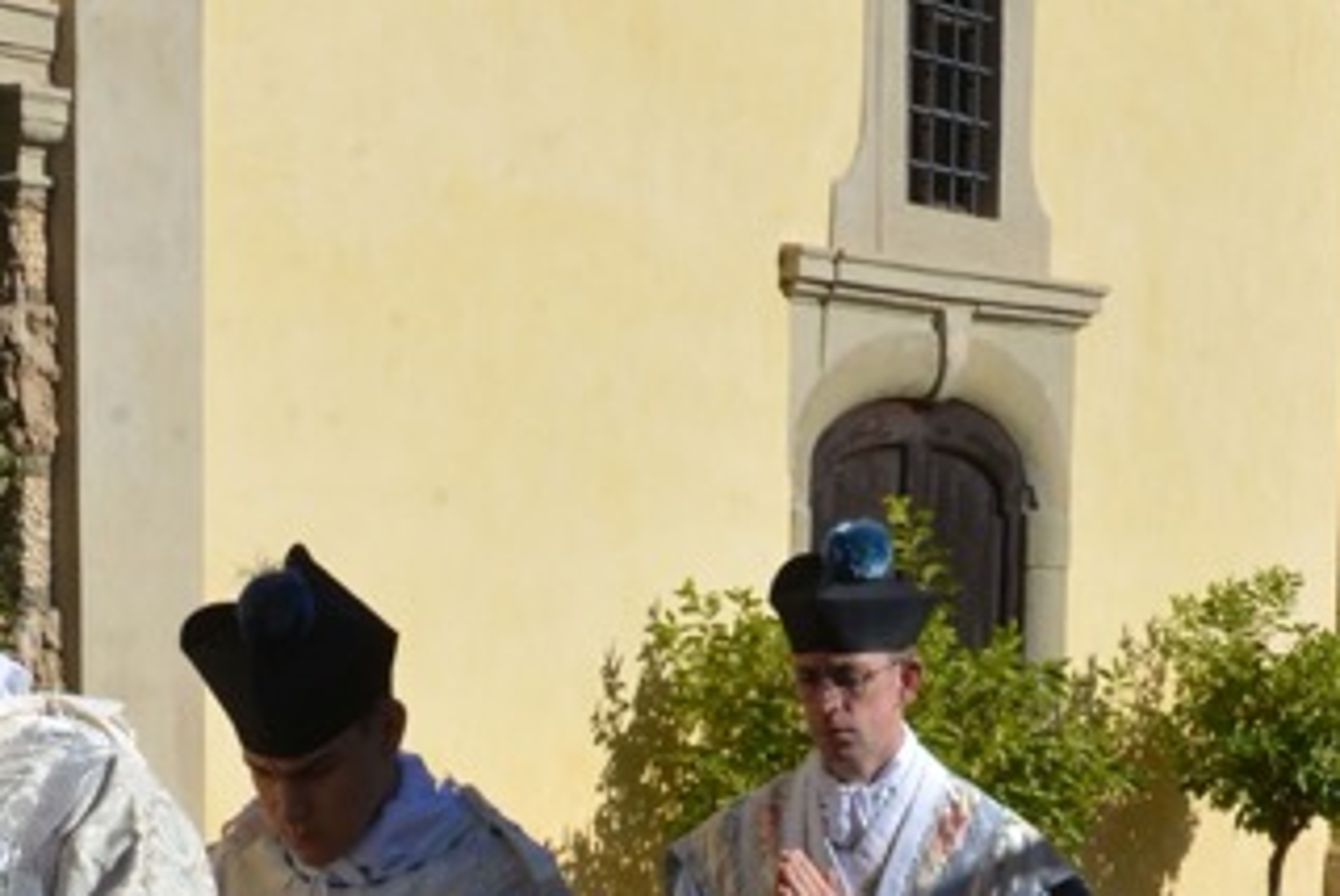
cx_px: 63
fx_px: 3726
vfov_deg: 13.2
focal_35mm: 100
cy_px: 1214
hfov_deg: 19.9
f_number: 20
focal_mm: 32
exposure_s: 1/1600
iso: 1600
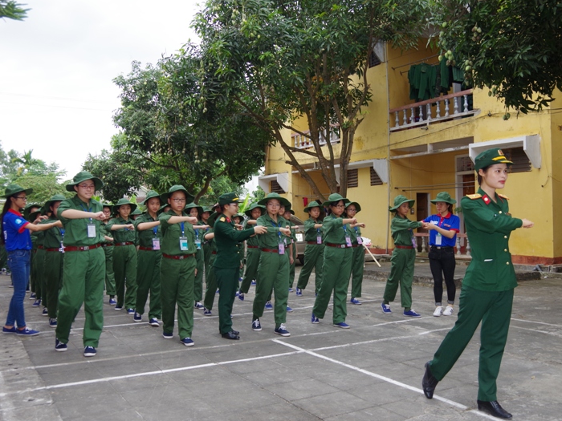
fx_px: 552
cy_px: 212
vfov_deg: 41.8
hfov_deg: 53.9
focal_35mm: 34
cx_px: 307
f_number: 5.6
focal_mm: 21
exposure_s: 1/180
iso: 400
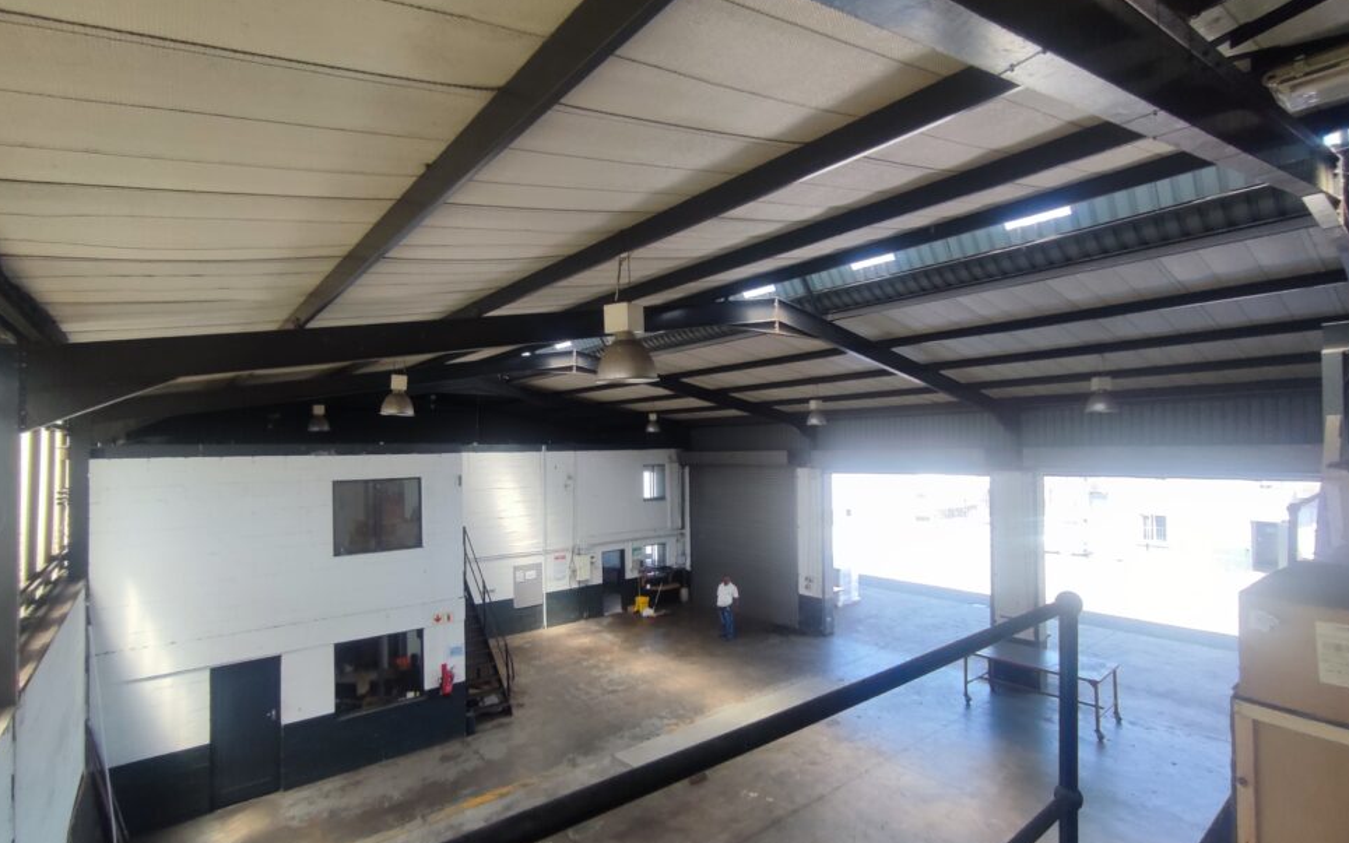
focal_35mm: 18
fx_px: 662
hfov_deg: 91.1
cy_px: 428
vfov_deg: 65.0
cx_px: 677
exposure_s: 1/112
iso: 50
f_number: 2.2
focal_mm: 1.65
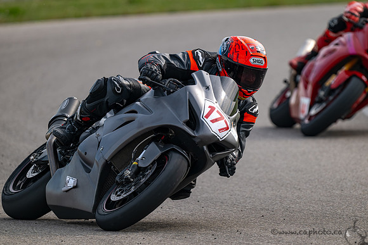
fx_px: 6134
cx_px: 184
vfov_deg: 2.3
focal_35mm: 600
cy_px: 122
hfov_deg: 3.4
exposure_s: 1/1250
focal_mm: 600
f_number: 6.3
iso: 400
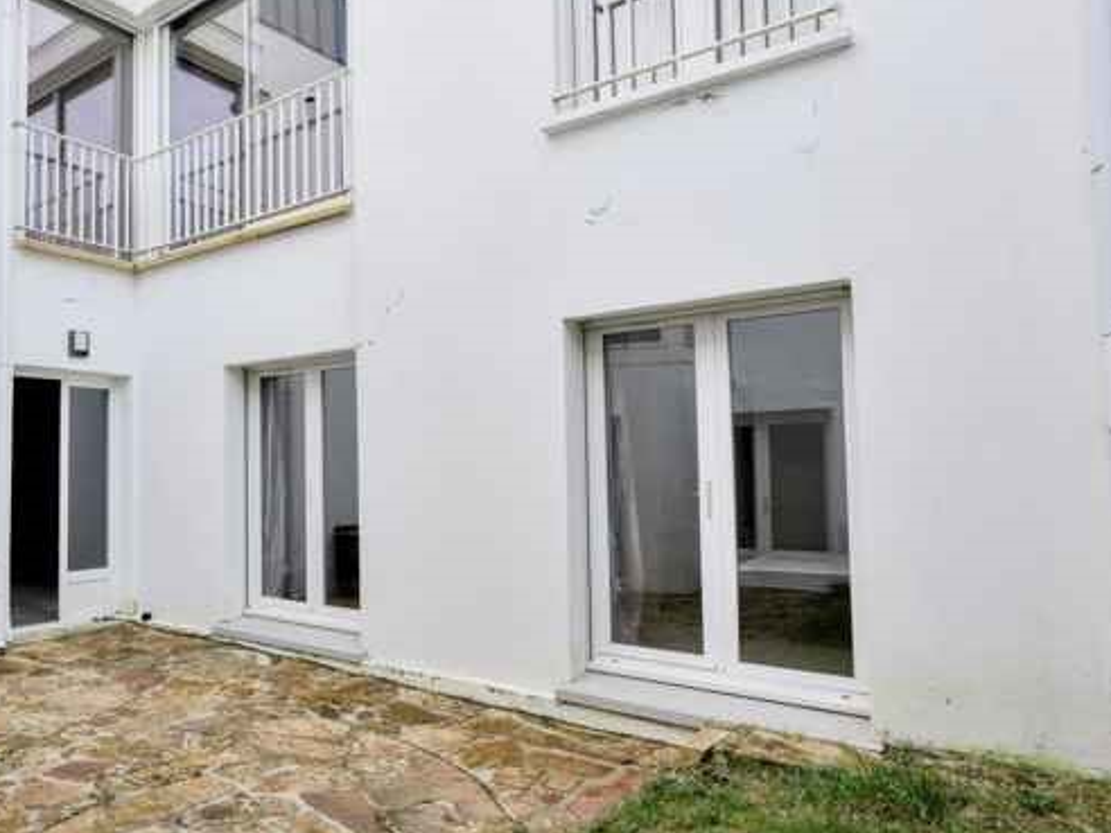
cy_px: 430
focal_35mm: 25
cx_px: 260
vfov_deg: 54.9
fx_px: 802
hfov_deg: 64.6
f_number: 8
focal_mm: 16
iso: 800
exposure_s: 1/125
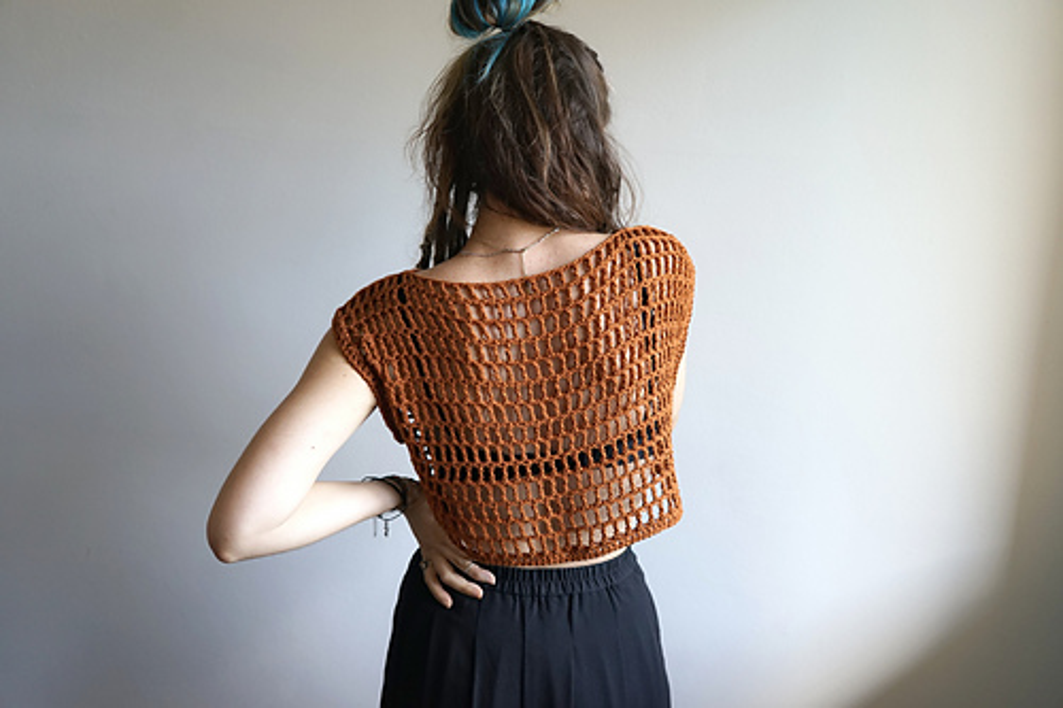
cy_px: 354
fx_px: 826
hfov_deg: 65.5
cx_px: 532
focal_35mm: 28
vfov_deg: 46.4
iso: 500
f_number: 3.5
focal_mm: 28
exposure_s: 1/125
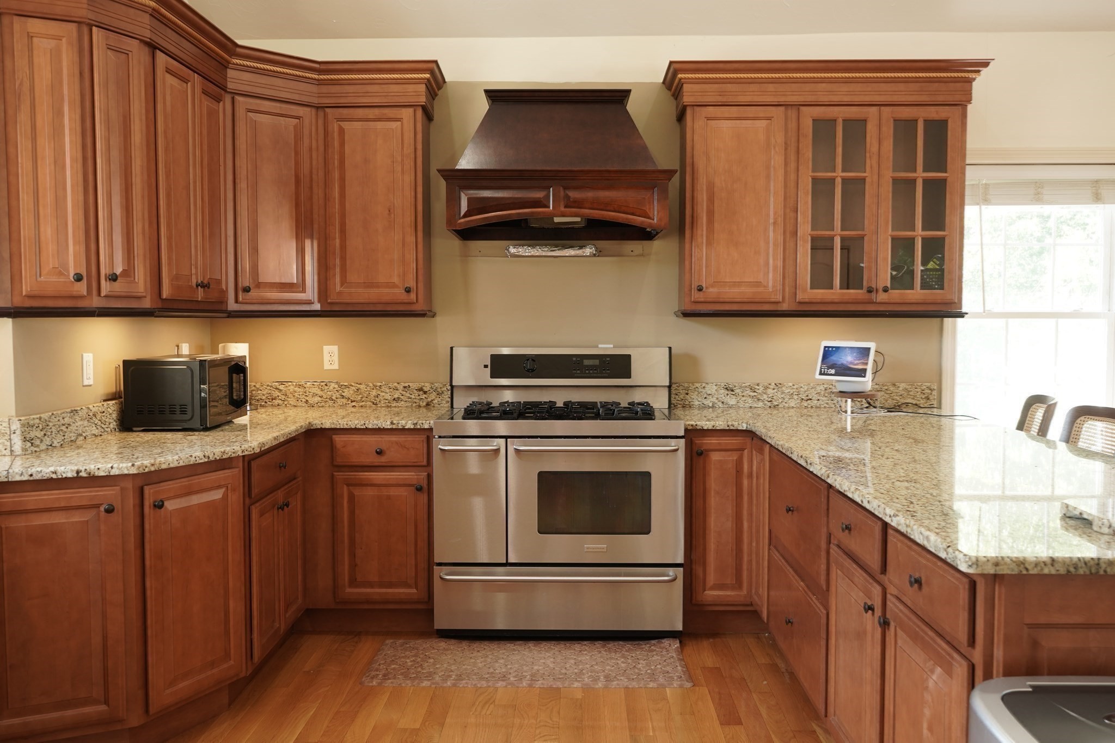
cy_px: 372
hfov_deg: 60.3
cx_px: 558
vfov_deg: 42.3
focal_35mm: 31
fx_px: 960
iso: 500
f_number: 7.1
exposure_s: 1/13
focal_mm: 31
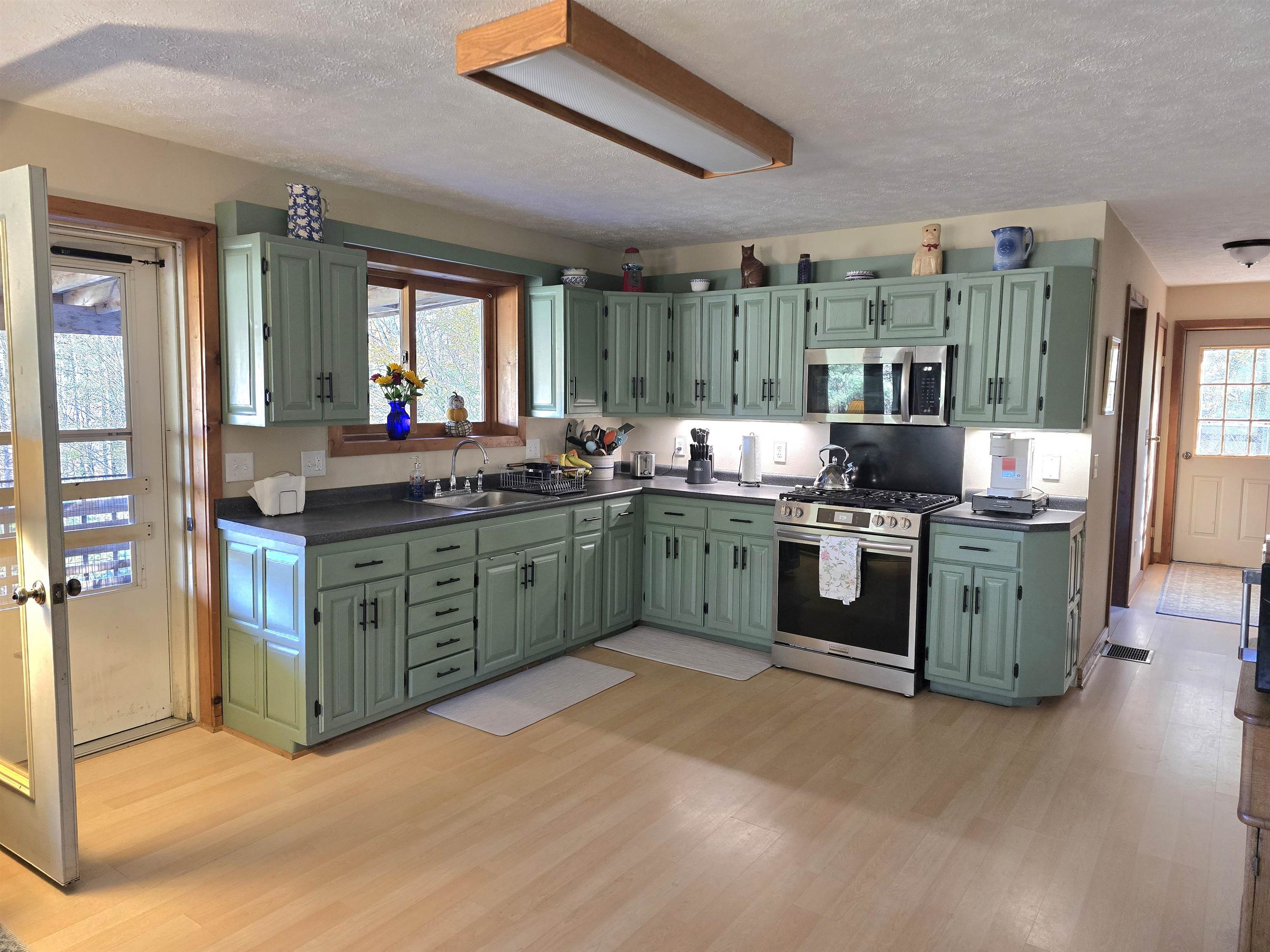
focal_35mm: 23
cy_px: 476
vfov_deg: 58.9
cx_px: 635
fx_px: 844
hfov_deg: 73.9
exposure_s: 1/120
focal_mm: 6.3
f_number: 1.7
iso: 500
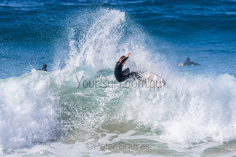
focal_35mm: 750
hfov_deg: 2.7
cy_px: 78
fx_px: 4918
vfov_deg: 1.8
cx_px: 118
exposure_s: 1/2000
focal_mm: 500
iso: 250
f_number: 5.6
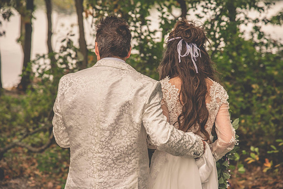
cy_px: 94
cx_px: 142
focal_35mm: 105
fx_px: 826
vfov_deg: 13.0
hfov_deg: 19.5
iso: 200
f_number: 5
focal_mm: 105
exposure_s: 1/160
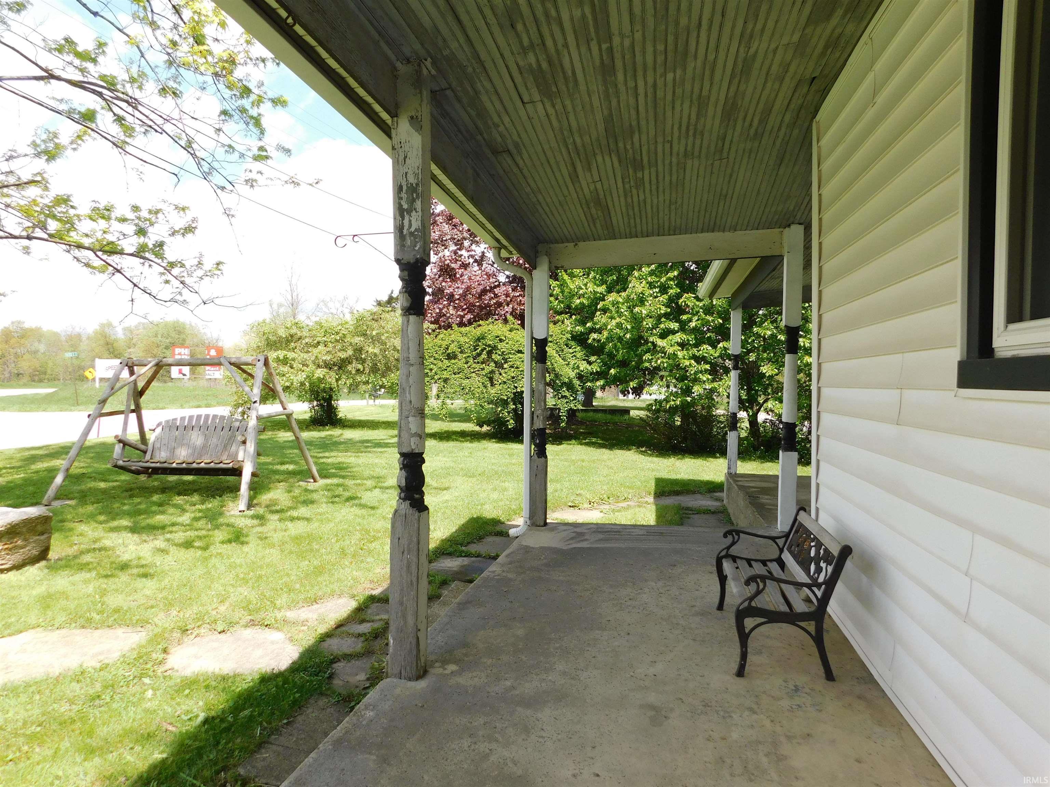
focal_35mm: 24
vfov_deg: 56.8
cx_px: 525
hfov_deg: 71.6
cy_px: 394
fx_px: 728
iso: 125
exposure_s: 1/640
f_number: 3
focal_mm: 4.1
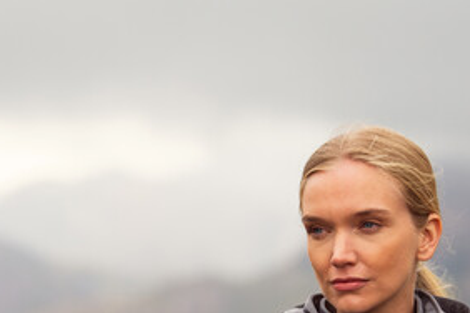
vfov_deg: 5.9
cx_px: 211
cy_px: 287
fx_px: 3055
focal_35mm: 234
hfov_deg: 8.8
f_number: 3.5
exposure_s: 1/320
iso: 640
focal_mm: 110
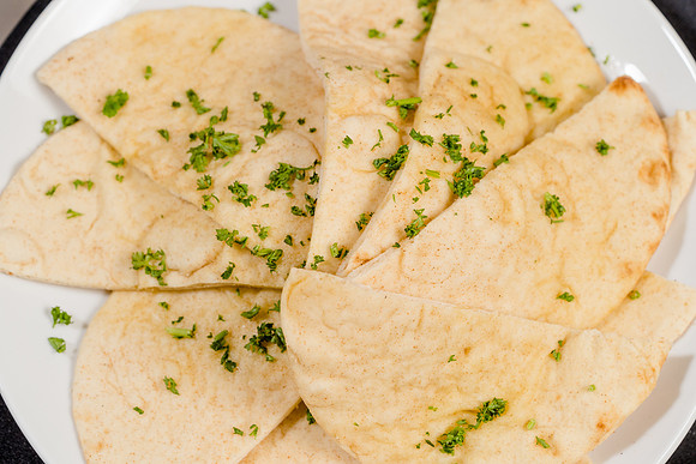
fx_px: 1740
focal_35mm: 90
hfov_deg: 22.6
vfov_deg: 15.2
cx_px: 348
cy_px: 232
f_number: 5.6
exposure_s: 1/250
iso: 500
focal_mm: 90
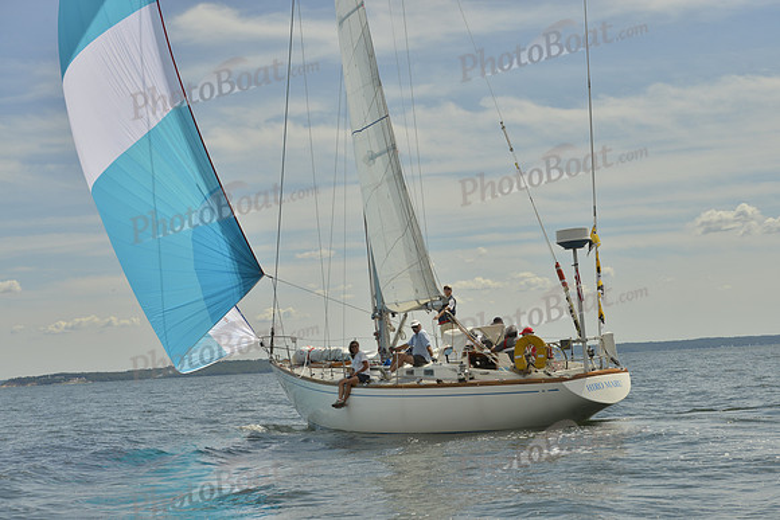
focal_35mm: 70
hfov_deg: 28.8
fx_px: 1517
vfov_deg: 19.5
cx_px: 390
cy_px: 260
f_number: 9
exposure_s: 1/1000
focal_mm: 70
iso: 200
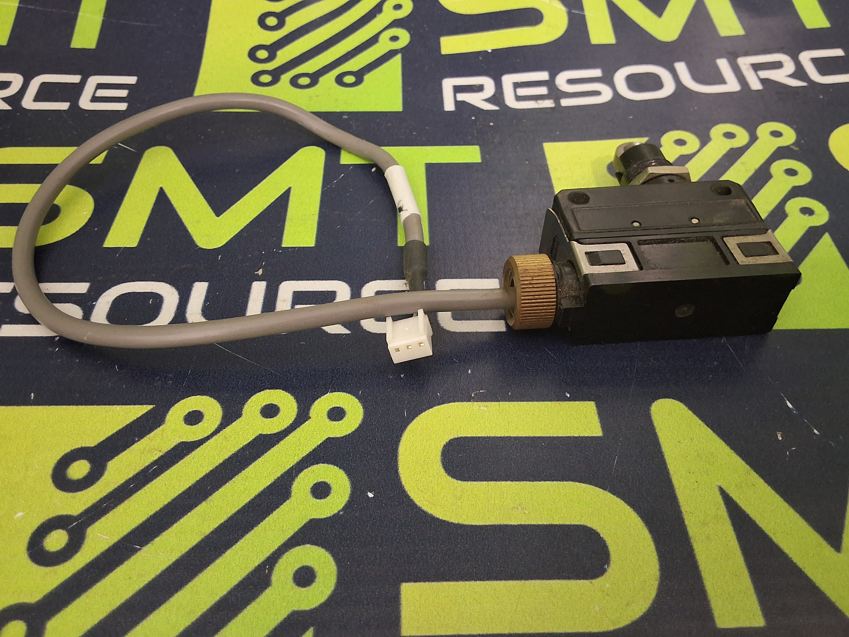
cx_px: 424
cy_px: 318
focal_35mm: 28
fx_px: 687
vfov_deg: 49.7
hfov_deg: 63.4
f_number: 1.9
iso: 320
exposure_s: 1/20
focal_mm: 2.91
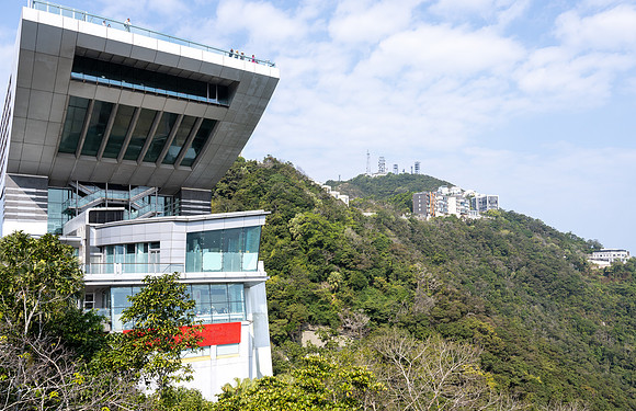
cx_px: 366
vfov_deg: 42.6
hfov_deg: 62.2
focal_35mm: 30
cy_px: 244
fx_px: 524
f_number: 8
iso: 125
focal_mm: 24
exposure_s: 1/250
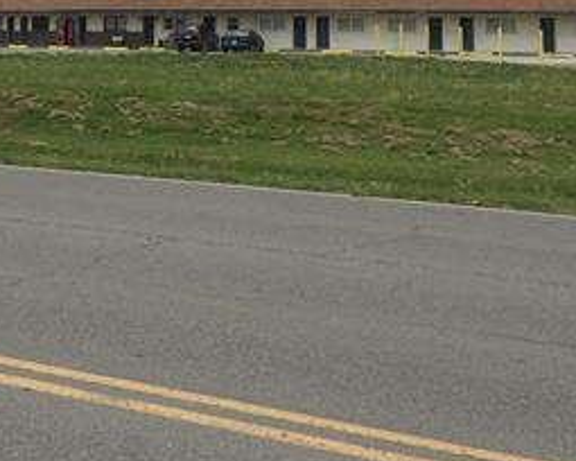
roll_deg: -0.9
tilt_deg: +4.7
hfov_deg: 26.0
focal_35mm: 71
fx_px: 1210
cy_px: -23
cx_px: 72
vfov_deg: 20.7
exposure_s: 1/3597
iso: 32
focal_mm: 4.15
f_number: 2.2
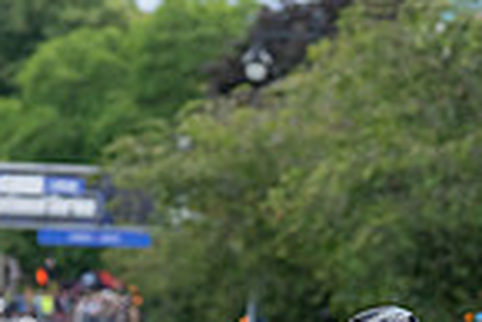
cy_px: 397
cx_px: 362
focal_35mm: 344
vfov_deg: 4.0
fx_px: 4610
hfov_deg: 6.0
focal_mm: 86
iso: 1600
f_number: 3.5
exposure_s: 1/800
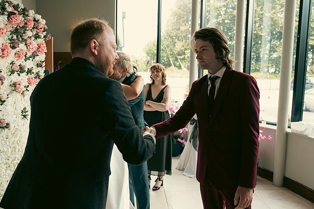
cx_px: 157
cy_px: 104
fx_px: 244
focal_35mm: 28
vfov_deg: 46.4
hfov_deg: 65.5
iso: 400
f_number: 3.5
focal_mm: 28
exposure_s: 1/160
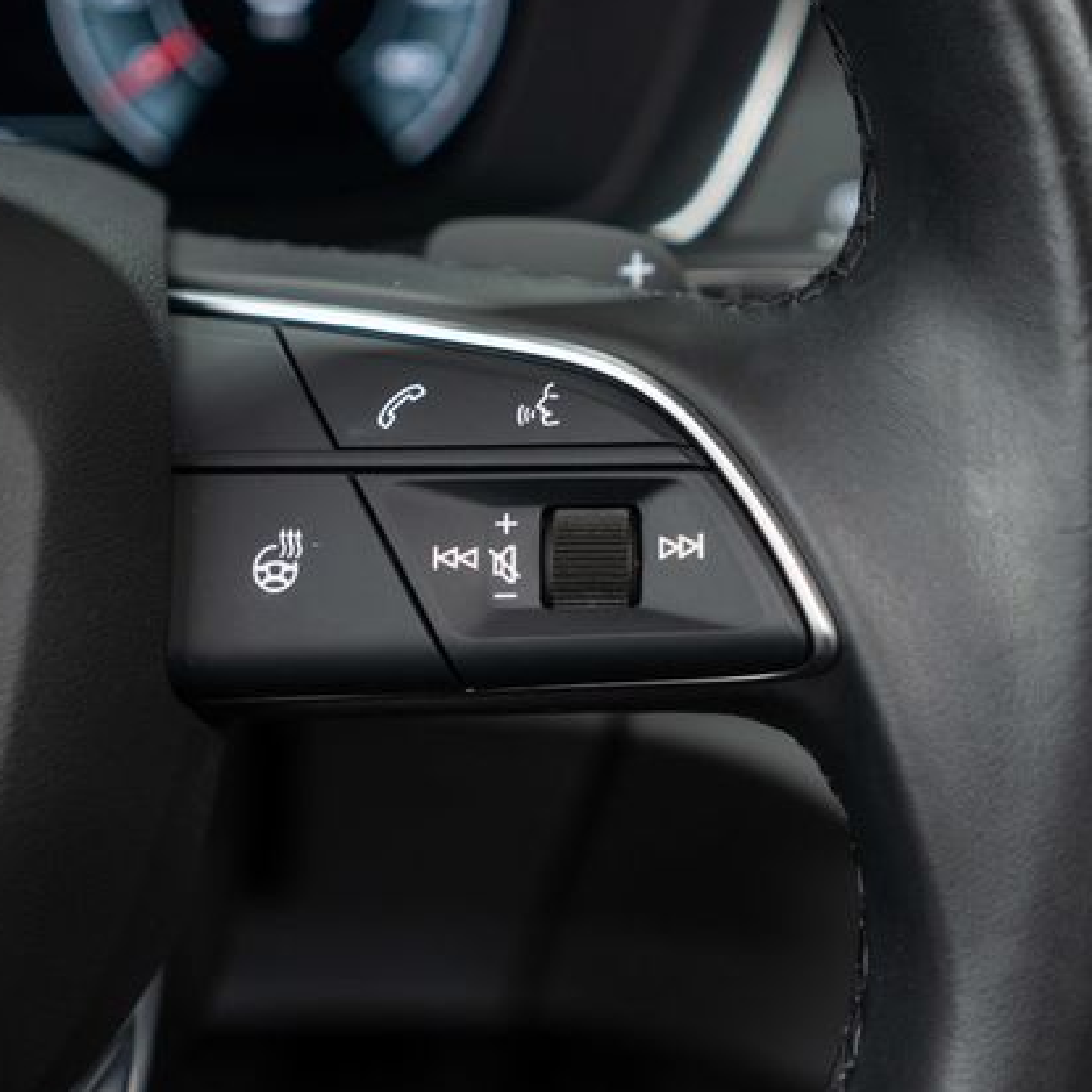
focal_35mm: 55
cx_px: 424
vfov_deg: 31.1
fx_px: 1963
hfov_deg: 31.0
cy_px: 549
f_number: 3.2
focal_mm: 28
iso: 640
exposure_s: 1/40
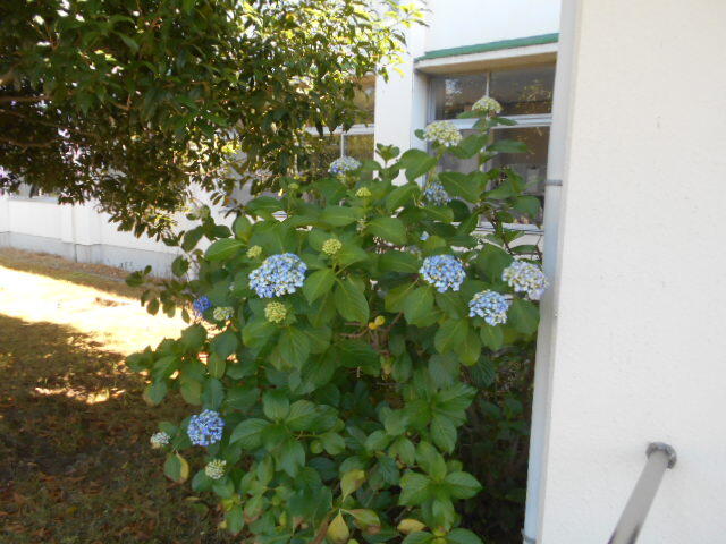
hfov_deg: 67.3
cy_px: 272
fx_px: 545
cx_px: 363
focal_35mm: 26
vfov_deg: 53.1
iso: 200
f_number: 3.2
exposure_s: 1/250
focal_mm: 4.6
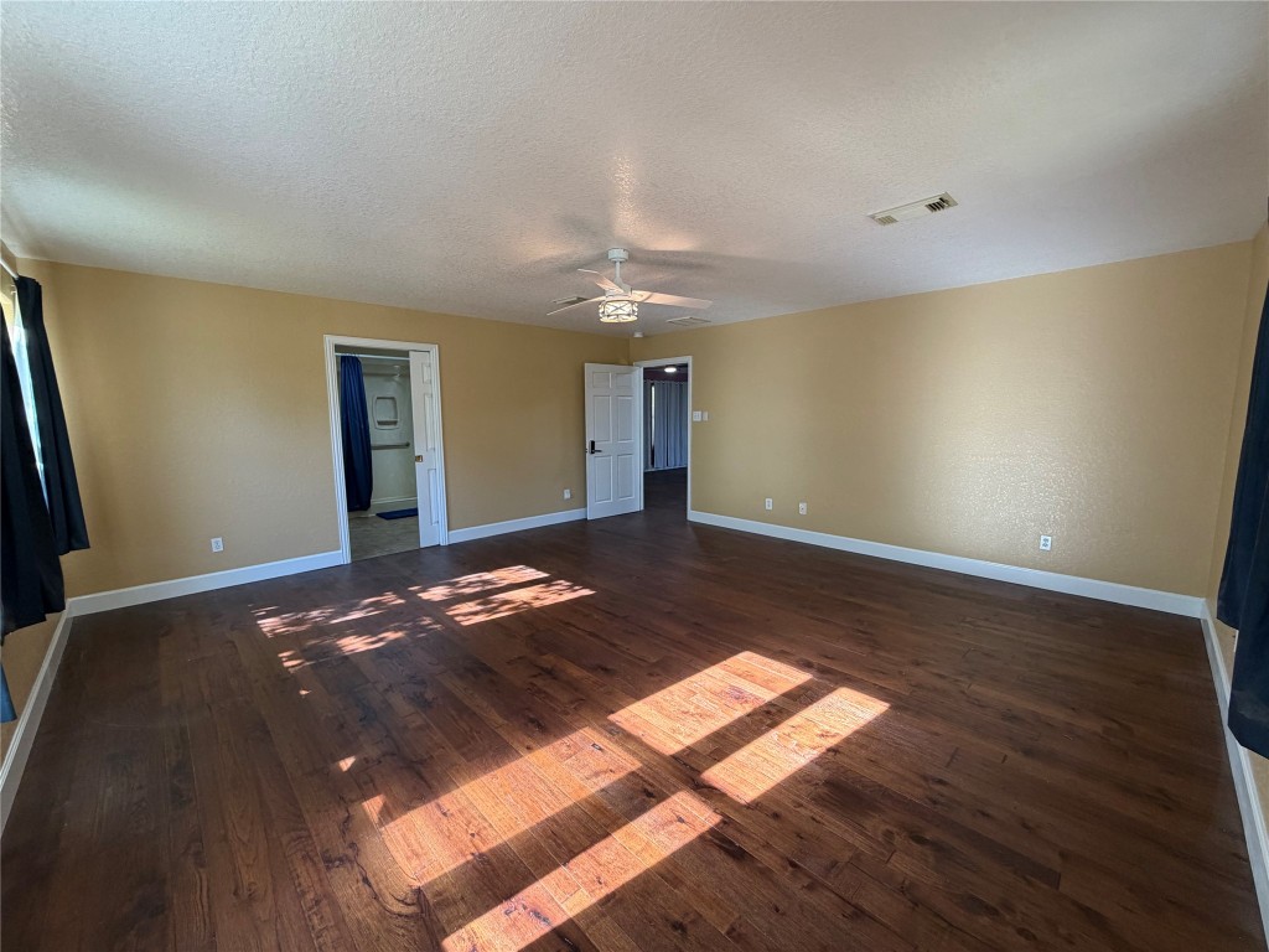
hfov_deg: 102.1
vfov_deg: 85.7
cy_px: 476
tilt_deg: -6.8
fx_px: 513
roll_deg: +0.5
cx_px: 634
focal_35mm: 14
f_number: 2.2
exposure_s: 1/121
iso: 200
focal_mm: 2.22
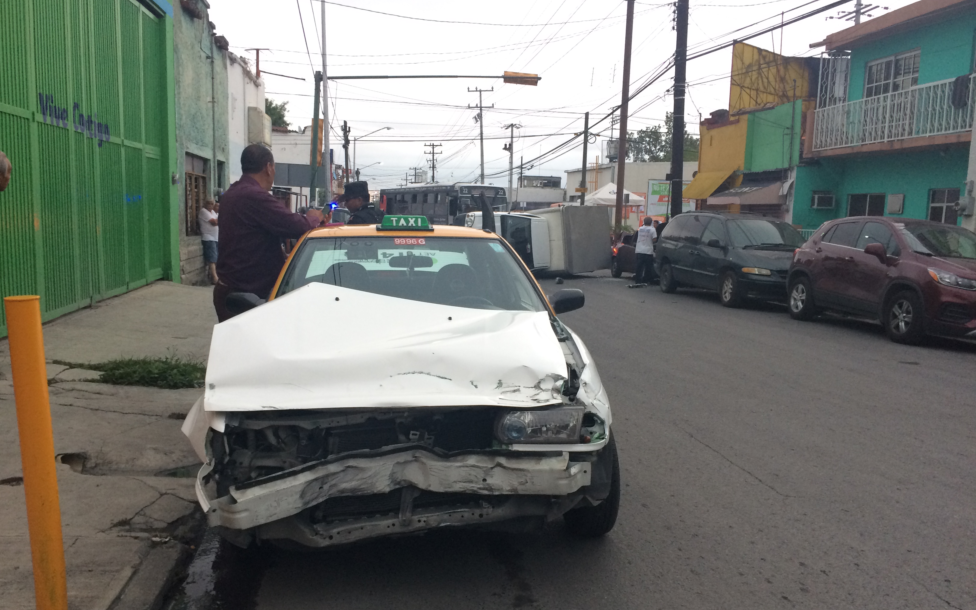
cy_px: 339
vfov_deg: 40.5
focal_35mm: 31
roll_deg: -3.2
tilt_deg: -9.9
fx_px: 825
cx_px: 487
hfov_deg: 61.2
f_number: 2.2
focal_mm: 4.15
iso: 50
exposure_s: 1/30
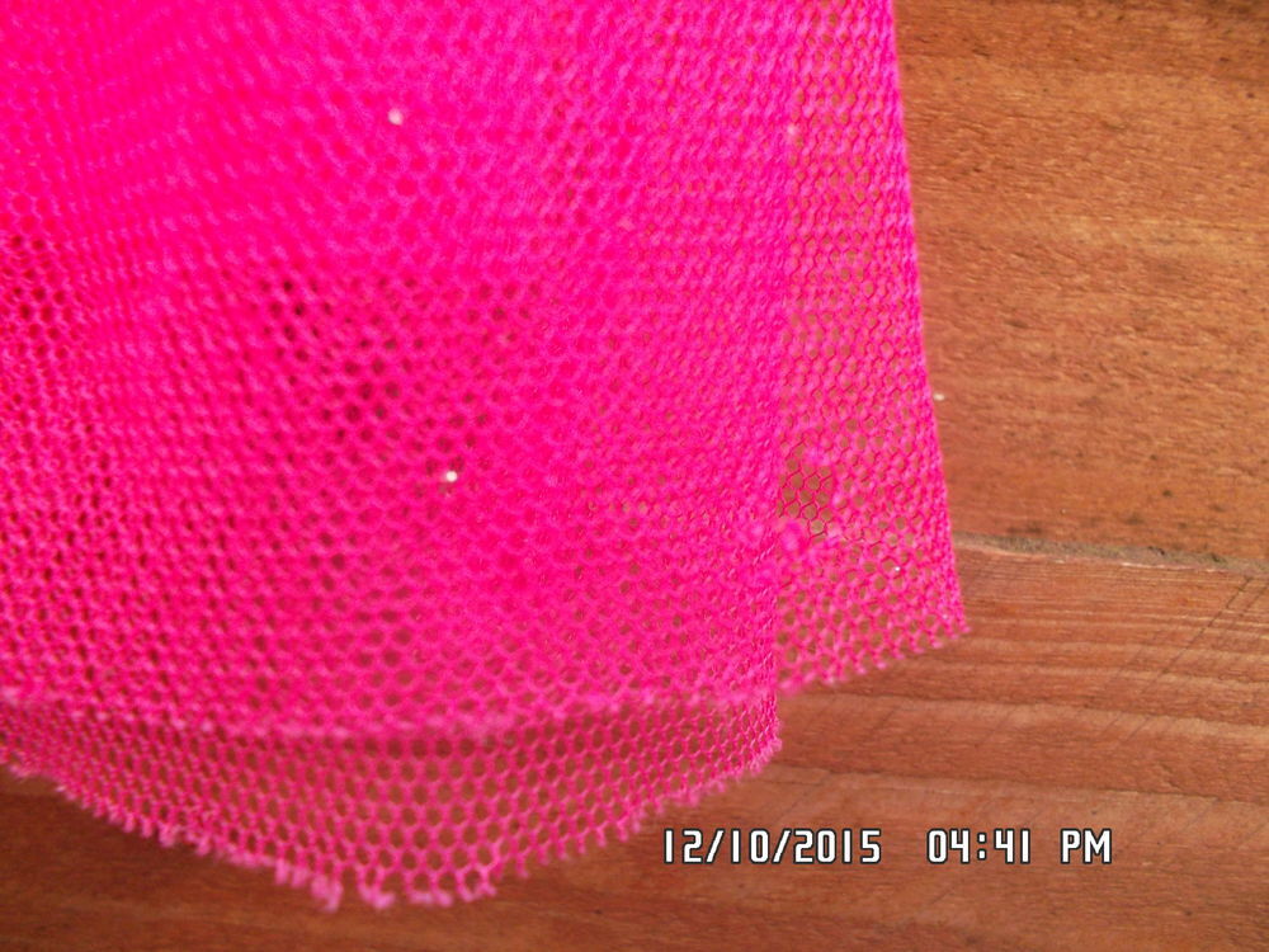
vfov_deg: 49.7
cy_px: 476
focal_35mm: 28
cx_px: 634
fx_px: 1026
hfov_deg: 63.4
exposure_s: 1/45
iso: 103
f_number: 3.3
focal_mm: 4.1
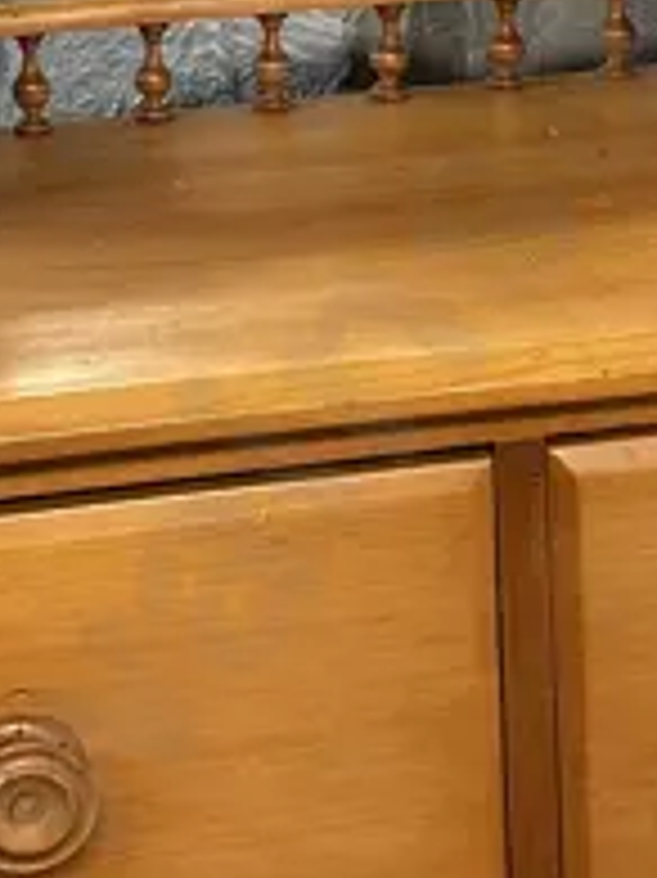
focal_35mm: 126
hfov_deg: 11.7
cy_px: 270
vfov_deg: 15.6
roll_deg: +1.8
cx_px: 450
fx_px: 3192
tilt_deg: -17.3
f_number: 1.78
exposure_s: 1/50
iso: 250
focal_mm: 6.86
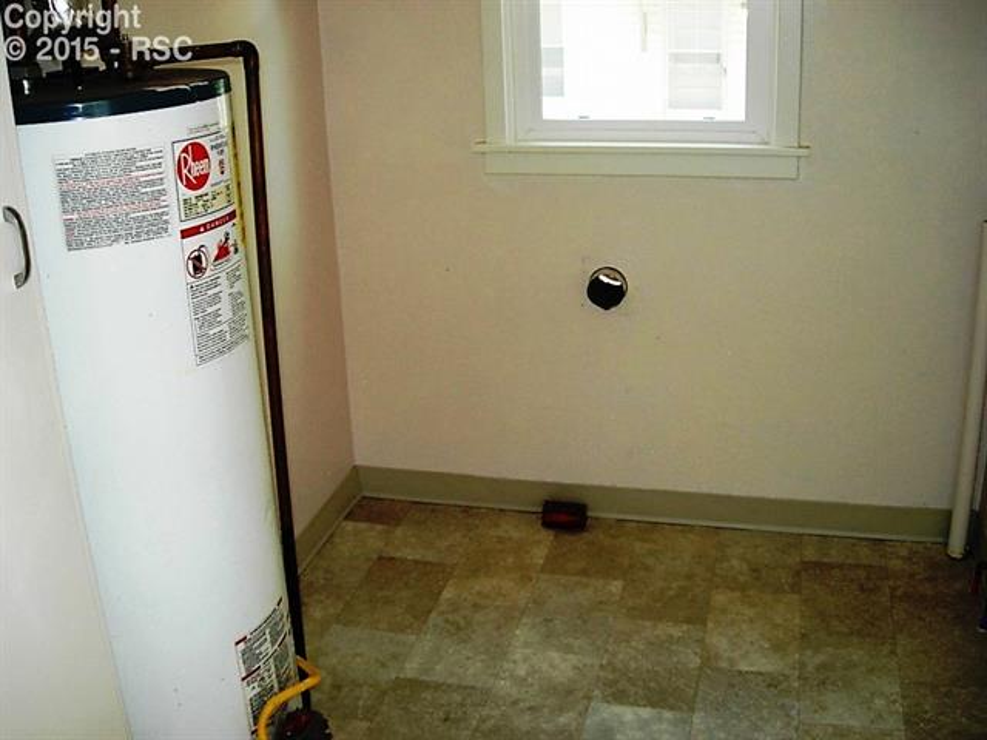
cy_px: 370
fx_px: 1083
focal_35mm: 38
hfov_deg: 49.0
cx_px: 494
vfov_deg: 37.7
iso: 79
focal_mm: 7.8
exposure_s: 1/32
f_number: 2.8
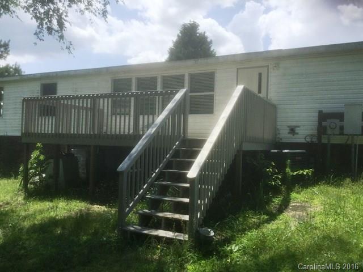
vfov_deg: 45.4
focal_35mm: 31
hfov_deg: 58.4
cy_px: 136
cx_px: 182
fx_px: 325
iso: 25
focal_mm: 3.3
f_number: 2.4
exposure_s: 1/1294
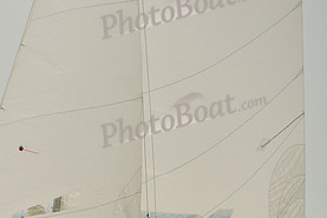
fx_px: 6461
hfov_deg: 2.9
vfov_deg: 1.9
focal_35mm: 711
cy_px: 195
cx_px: 40
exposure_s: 1/1250
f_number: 5.6
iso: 320
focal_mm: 340
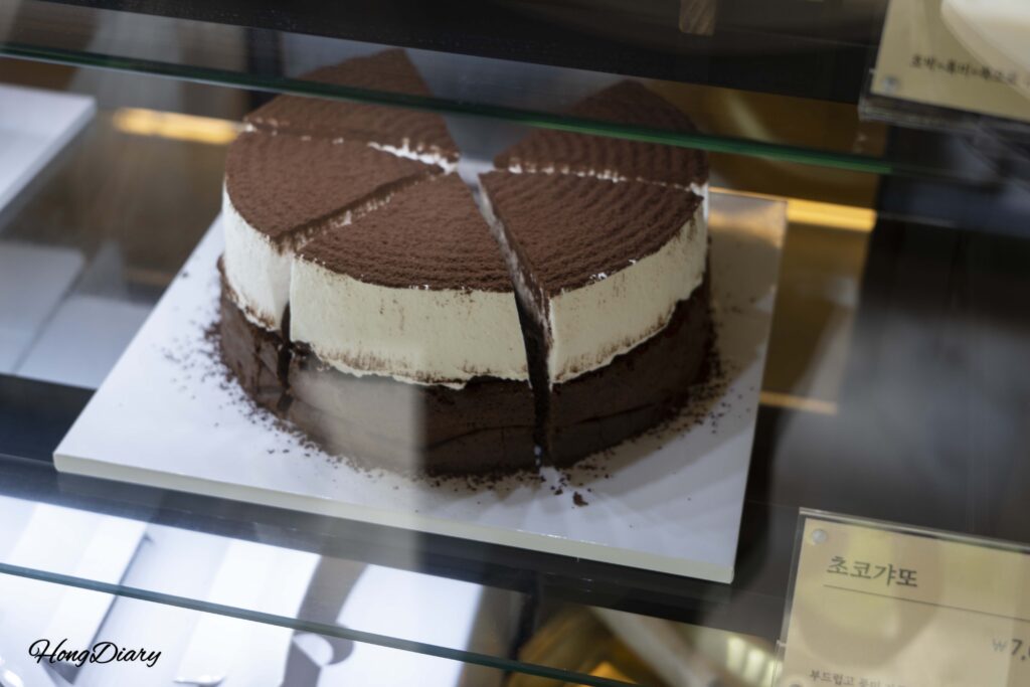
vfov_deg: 23.4
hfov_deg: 34.5
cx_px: 515
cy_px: 344
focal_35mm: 58
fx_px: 1660
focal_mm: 58
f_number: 5.6
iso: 250
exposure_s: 1/60
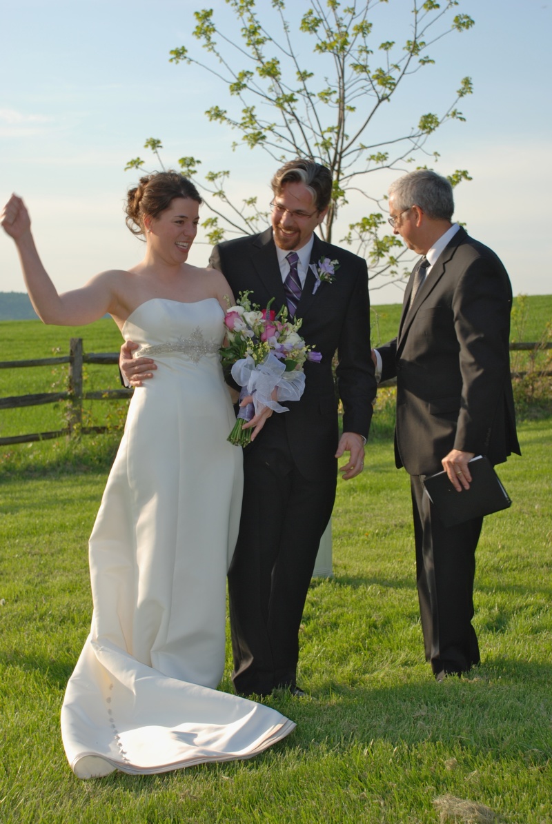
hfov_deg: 22.7
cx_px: 276
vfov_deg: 33.4
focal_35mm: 60
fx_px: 1376
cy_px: 412
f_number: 6.3
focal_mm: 40
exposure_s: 1/160
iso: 100
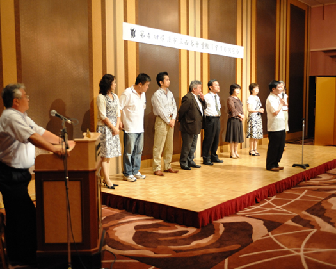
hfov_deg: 45.8
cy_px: 136
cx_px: 156
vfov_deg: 37.3
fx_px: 398
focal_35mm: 40
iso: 3600
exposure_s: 1/125
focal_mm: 35
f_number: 2.8
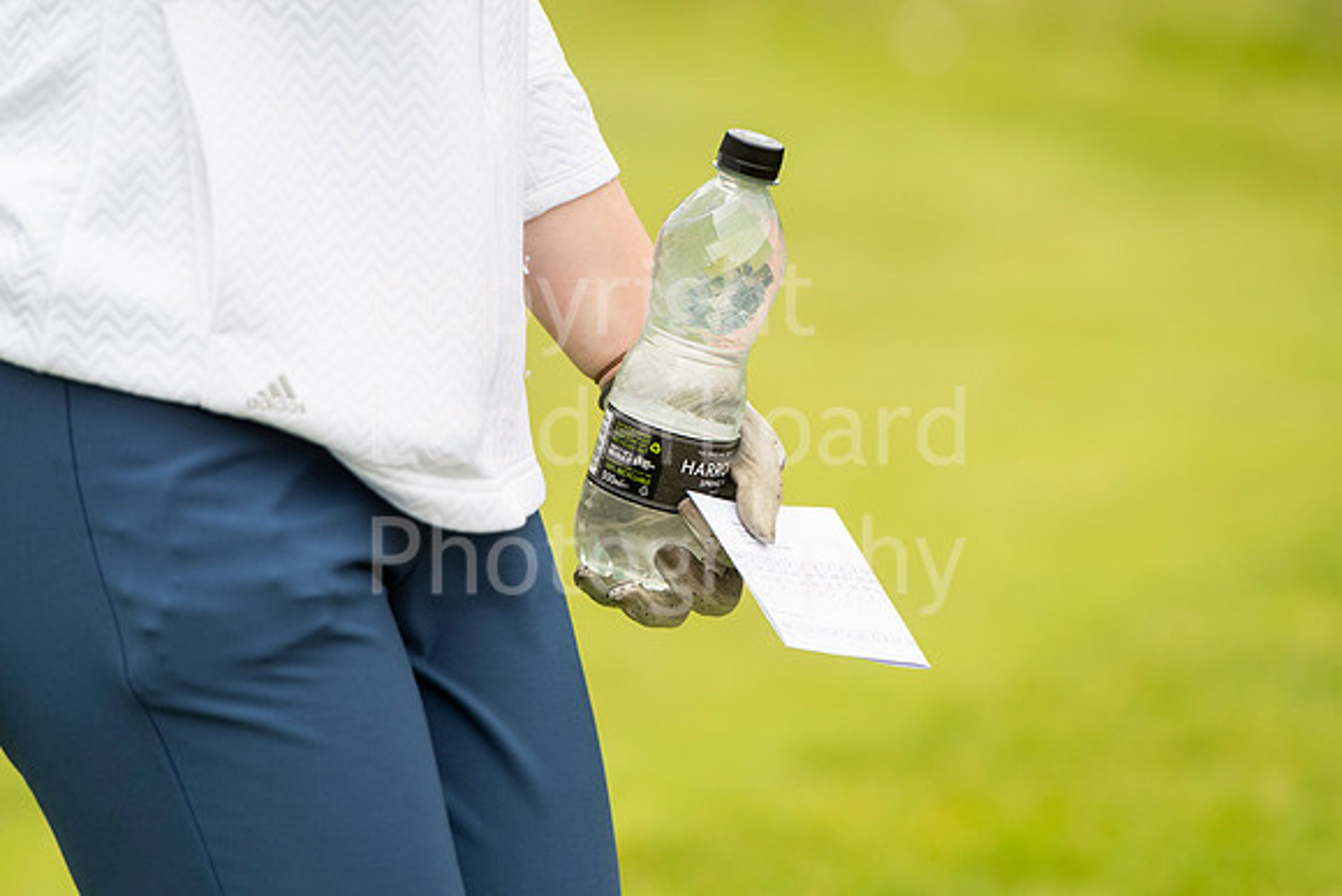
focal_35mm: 300
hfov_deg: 6.9
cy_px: 448
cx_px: 671
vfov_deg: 4.6
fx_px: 11185
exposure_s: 1/1000
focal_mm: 200
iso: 640
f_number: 4
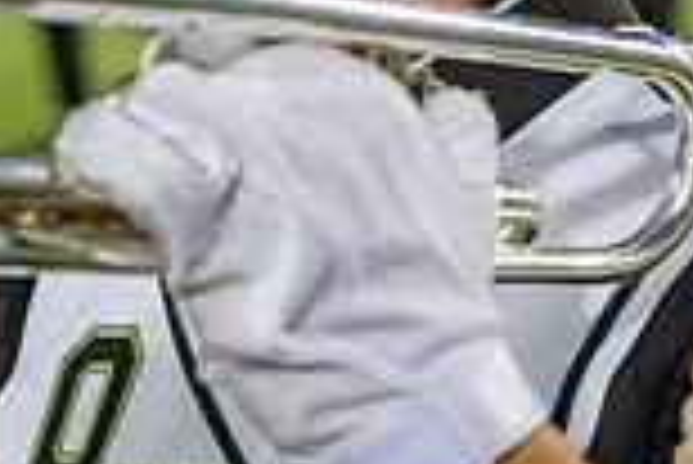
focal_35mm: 158
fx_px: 3044
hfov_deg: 12.9
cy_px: -340
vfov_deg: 8.4
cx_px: 180
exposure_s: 1/500
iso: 1250
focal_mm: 42
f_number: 3.2
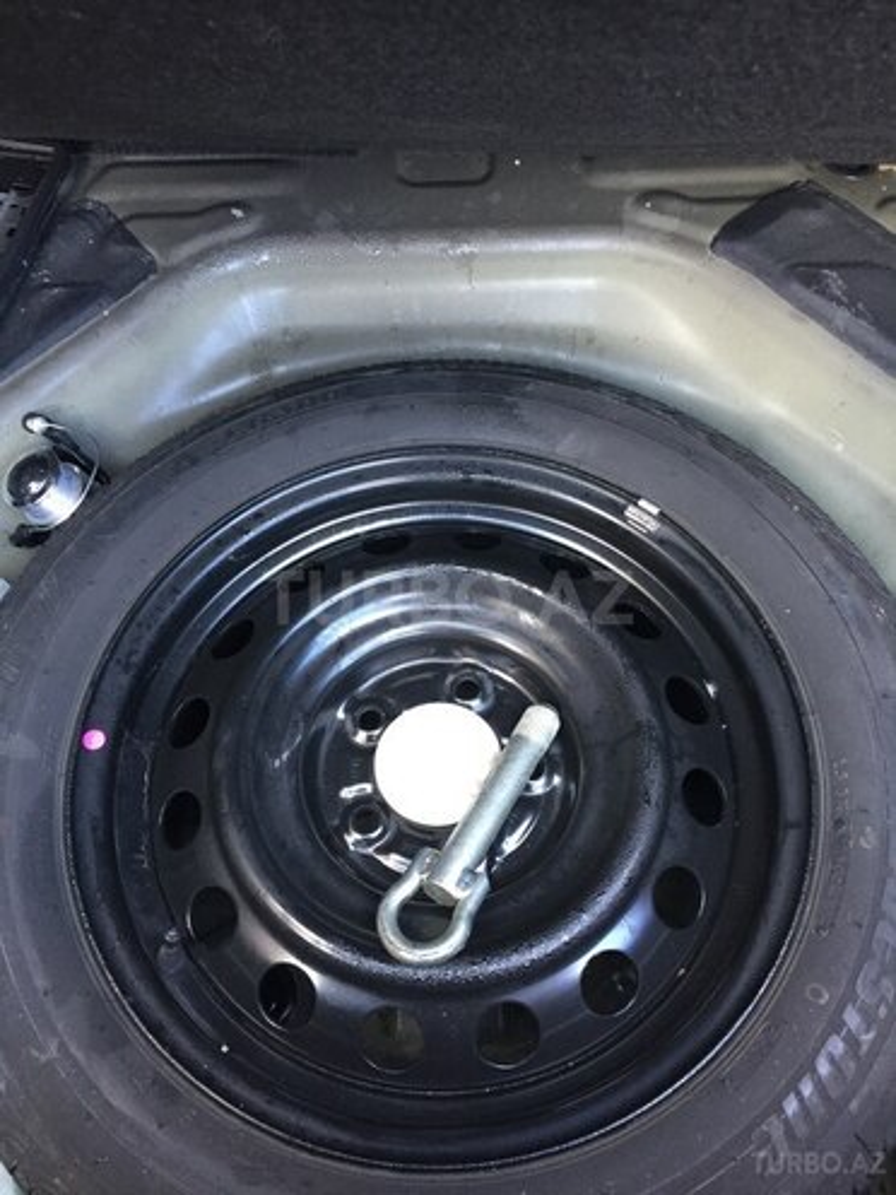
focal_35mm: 29
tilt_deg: -60.6
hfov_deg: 48.2
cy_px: 598
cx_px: 448
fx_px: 1001
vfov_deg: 61.7
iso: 64
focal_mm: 4.15
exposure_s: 1/33
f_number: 2.2
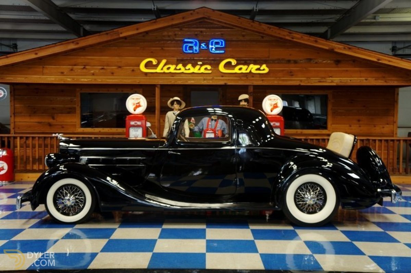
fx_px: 513
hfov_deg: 43.6
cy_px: 136
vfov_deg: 29.8
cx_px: 206
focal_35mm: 45
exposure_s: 1/60
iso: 320
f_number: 4
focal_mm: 30
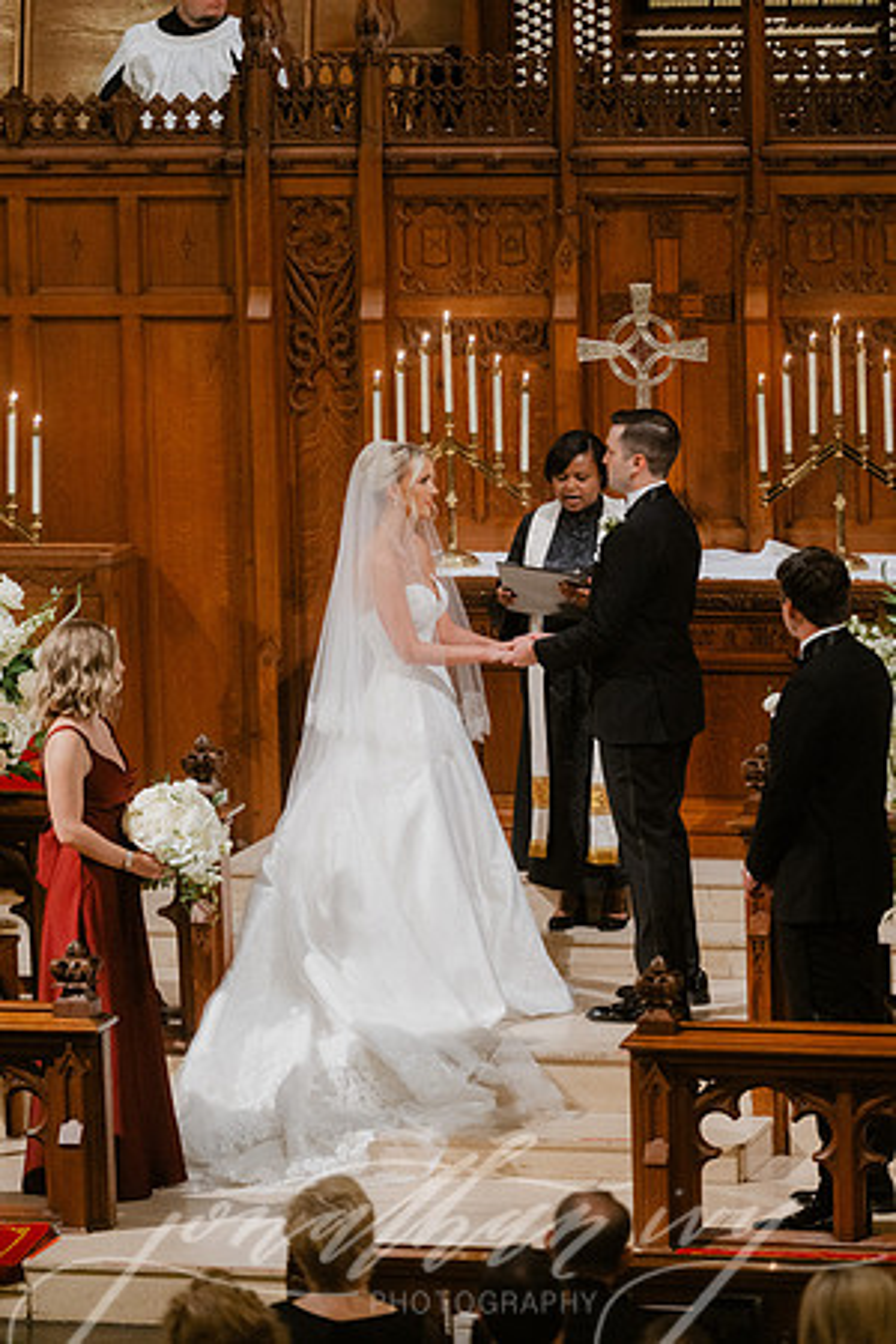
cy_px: 672
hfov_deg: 6.9
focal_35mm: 200
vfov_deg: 10.3
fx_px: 7466
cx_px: 448
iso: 2000
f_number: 2.8
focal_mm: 200
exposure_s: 1/160
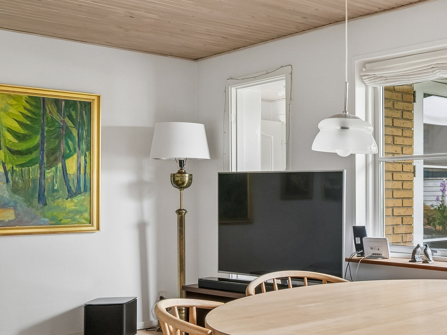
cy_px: 216
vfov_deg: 30.6
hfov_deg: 33.2
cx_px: 532
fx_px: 610
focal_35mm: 47
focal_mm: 19.5
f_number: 9
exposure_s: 1/50
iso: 640
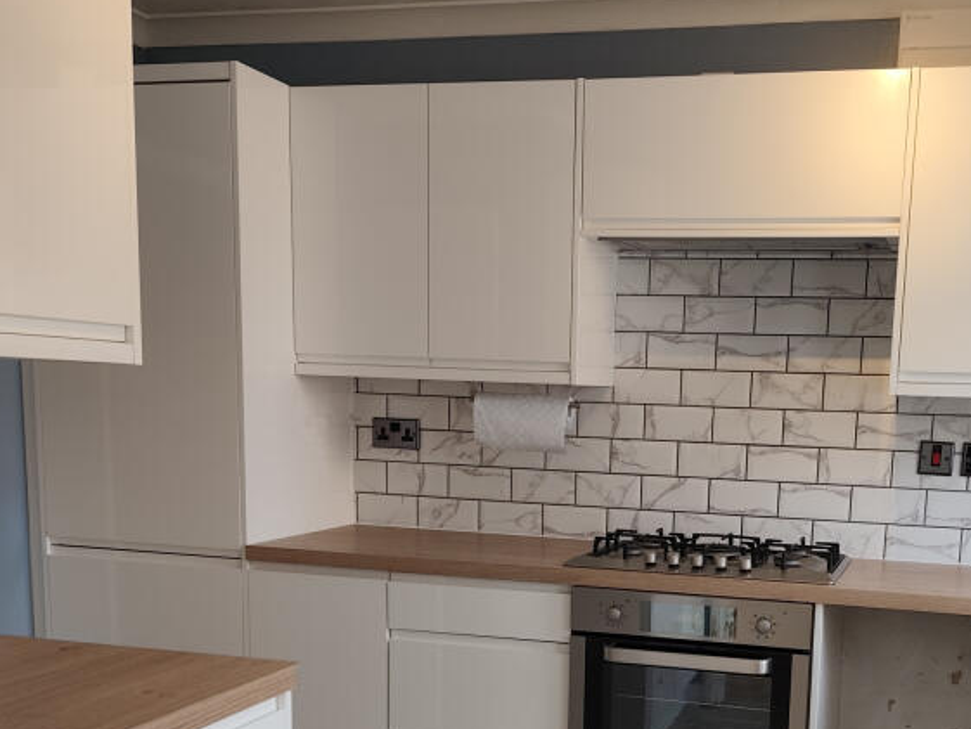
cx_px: 637
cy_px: 601
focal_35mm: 42
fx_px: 1178
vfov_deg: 33.2
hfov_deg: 44.2
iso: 125
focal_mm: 6.19
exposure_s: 1/100
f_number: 1.65
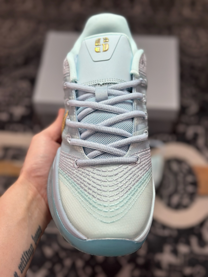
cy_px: 138
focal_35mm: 48
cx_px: 104
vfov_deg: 39.7
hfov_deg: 30.3
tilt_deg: -57.4
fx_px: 385
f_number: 1.78
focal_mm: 6.86
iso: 80
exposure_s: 1/1695
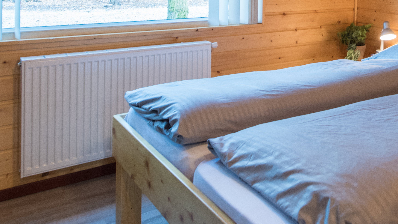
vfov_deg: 26.8
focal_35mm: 41
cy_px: -18
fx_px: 433
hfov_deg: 45.0
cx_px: 356
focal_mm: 19
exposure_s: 1/6
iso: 1250
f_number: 8
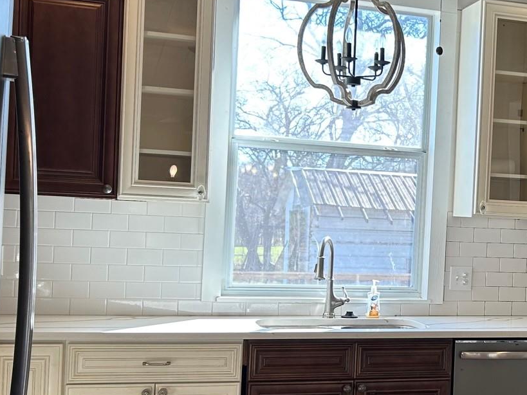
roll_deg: -2.3
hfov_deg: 29.0
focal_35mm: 64
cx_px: 476
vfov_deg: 22.9
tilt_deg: -0.7
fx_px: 974
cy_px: 241
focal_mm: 5.7
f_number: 1.5
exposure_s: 1/123
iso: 32
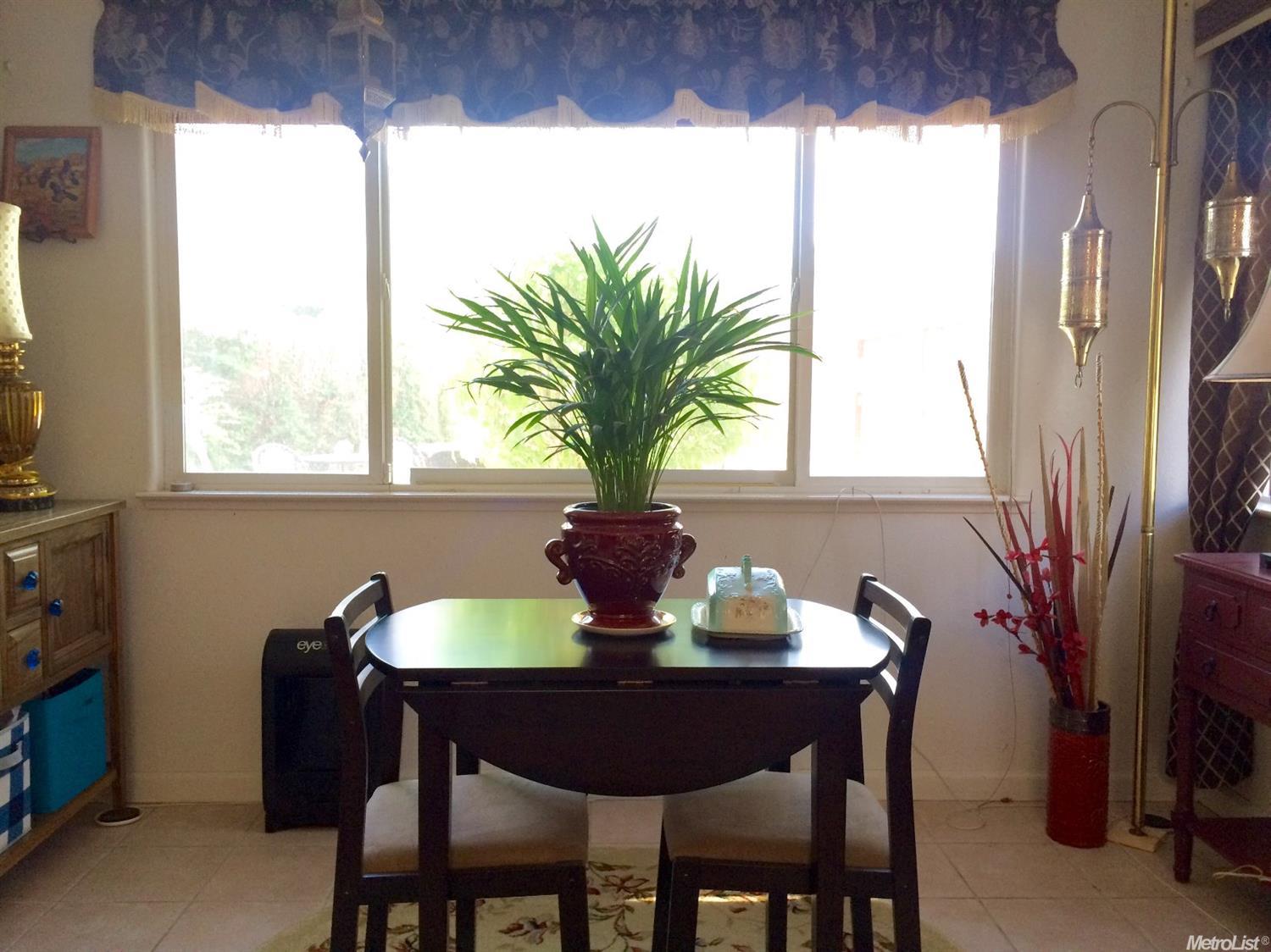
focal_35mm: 29
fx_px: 1064
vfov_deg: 48.2
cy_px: 476
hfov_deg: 61.7
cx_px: 636
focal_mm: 4.15
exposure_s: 1/30
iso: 125
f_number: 2.2
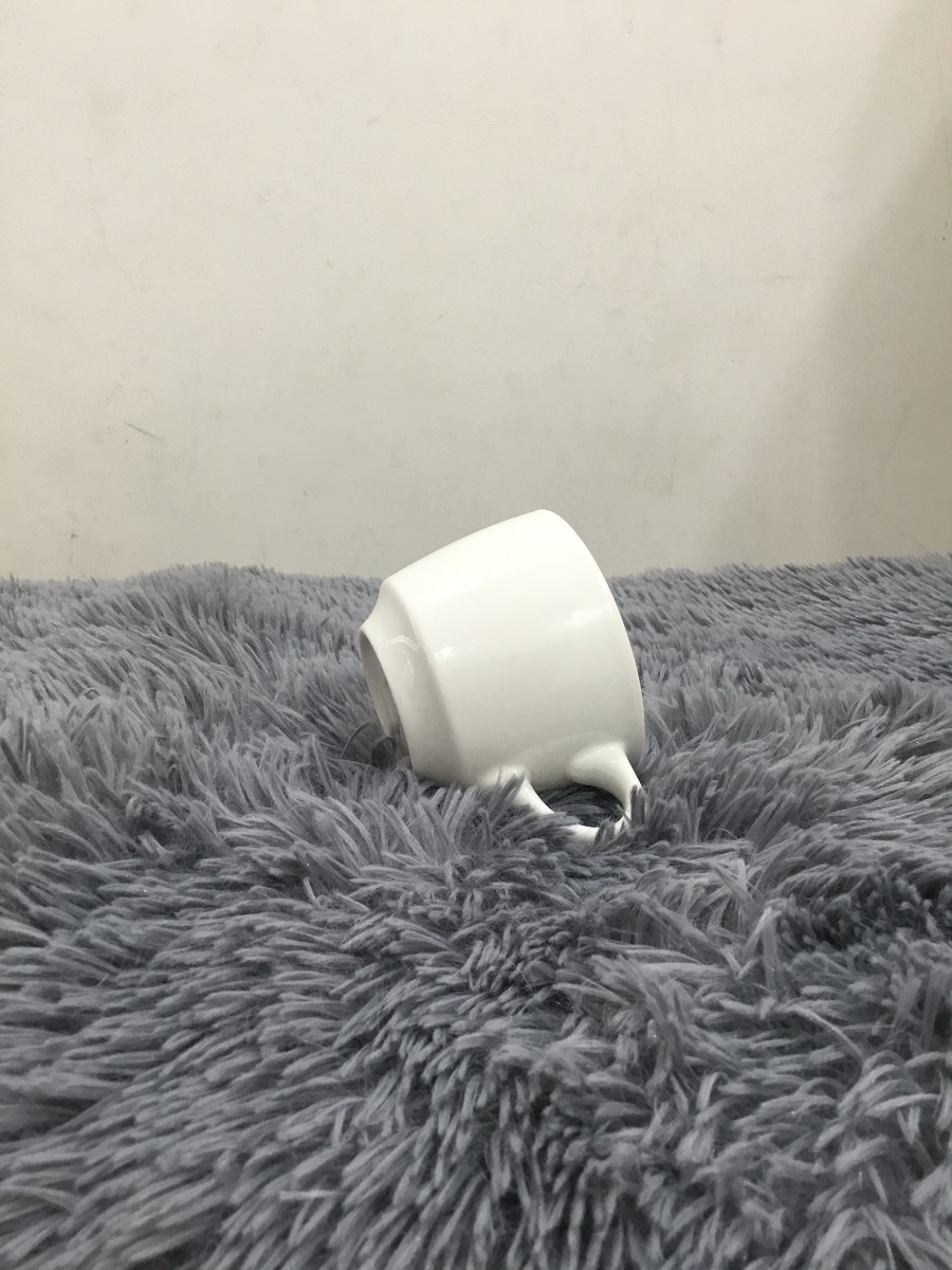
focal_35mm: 31
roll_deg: +0.8
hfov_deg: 45.4
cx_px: 476
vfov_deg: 58.4
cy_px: 635
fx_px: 1137
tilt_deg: -14.6
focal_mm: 3.3
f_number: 2.4
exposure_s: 1/33
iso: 100
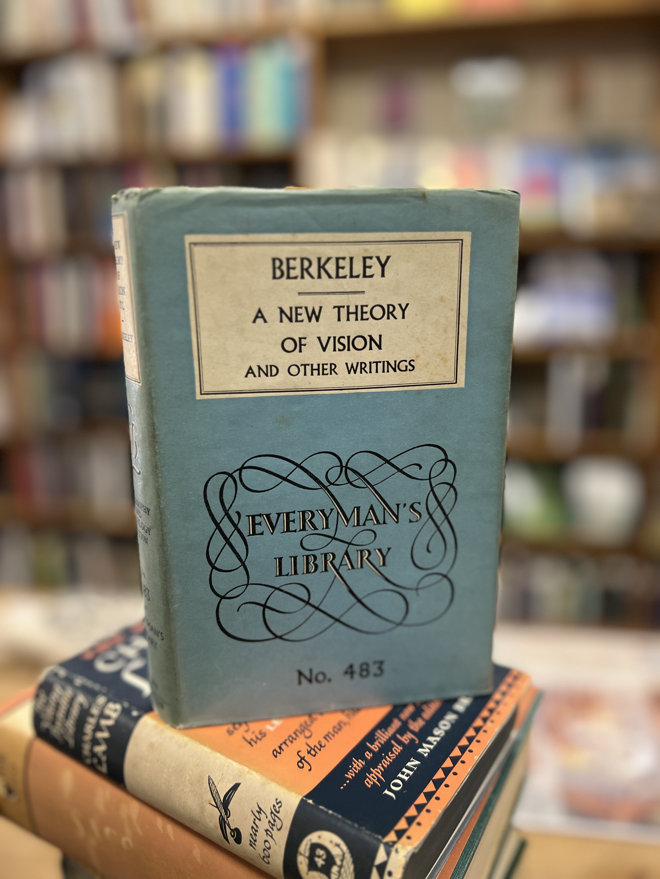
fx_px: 661
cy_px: 440
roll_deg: +0.5
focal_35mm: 26
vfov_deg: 67.3
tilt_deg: -12.5
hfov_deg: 53.1
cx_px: 330
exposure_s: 1/60
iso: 125
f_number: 1.5
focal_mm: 5.7
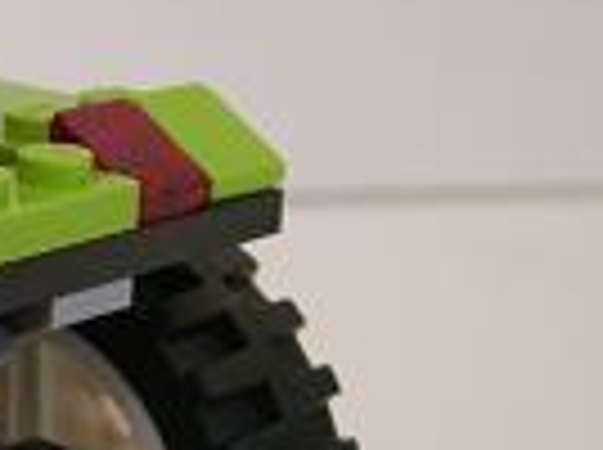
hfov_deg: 12.0
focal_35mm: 157
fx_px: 2730
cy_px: 326
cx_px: -335
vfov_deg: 9.4
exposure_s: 1/3.2
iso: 200
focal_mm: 7.8
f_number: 2.8
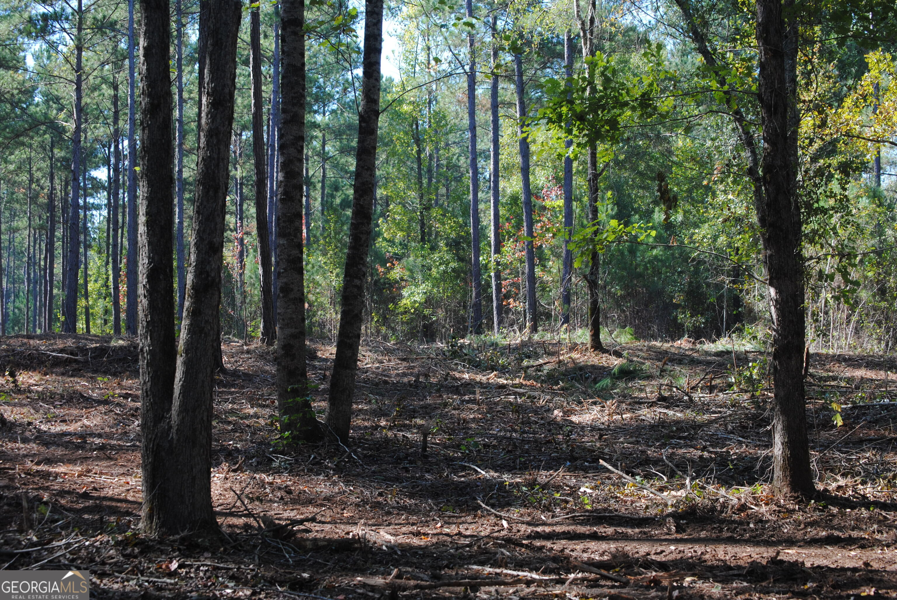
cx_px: 448
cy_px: 300
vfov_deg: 16.6
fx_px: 2058
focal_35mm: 82
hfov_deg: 24.6
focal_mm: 55
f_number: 5.6
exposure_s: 1/125
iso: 160
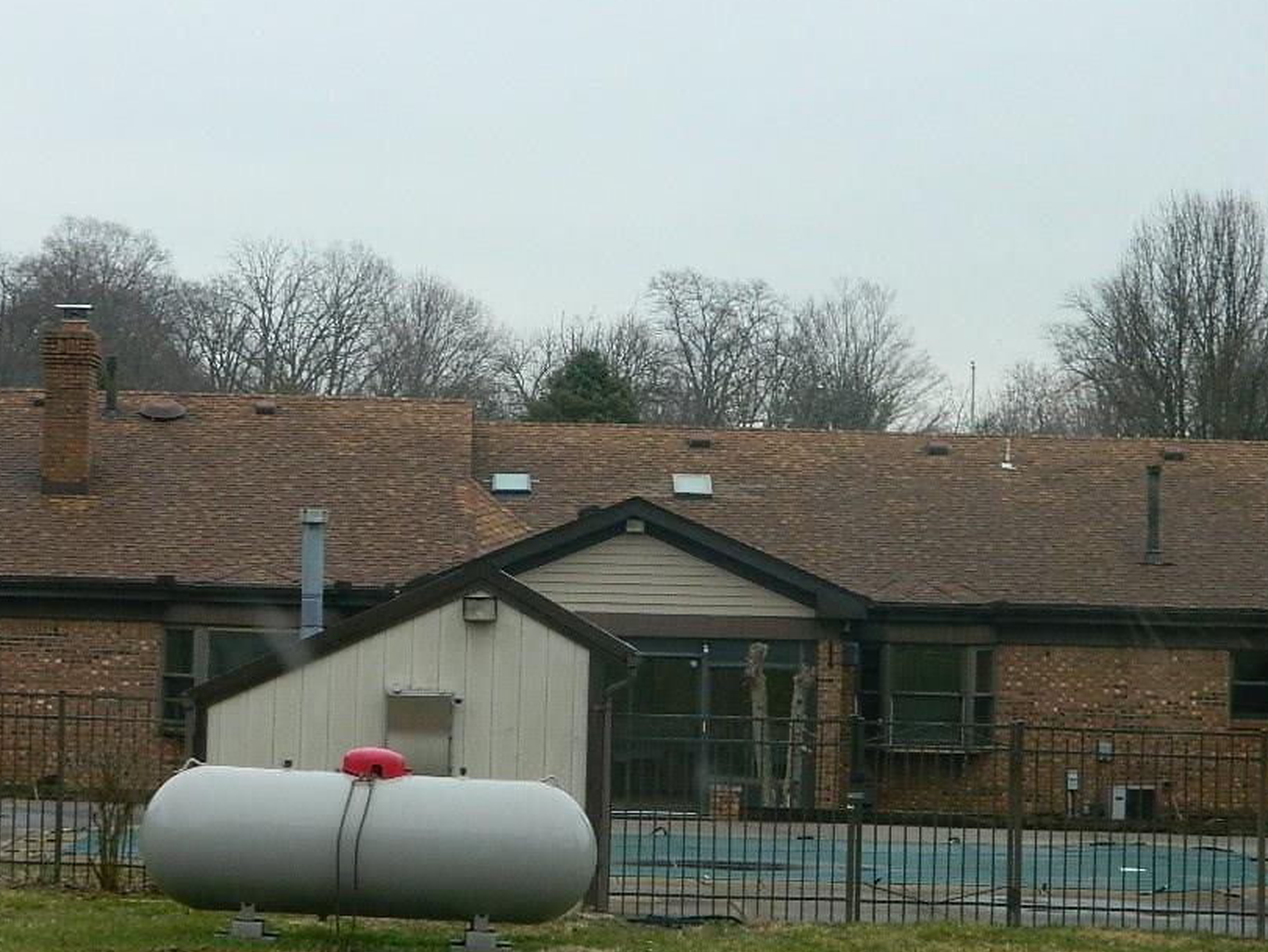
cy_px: 539
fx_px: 3885
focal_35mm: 106
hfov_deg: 18.5
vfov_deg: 14.0
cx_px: 539
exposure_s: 1/400
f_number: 4.2
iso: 320
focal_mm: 15.1
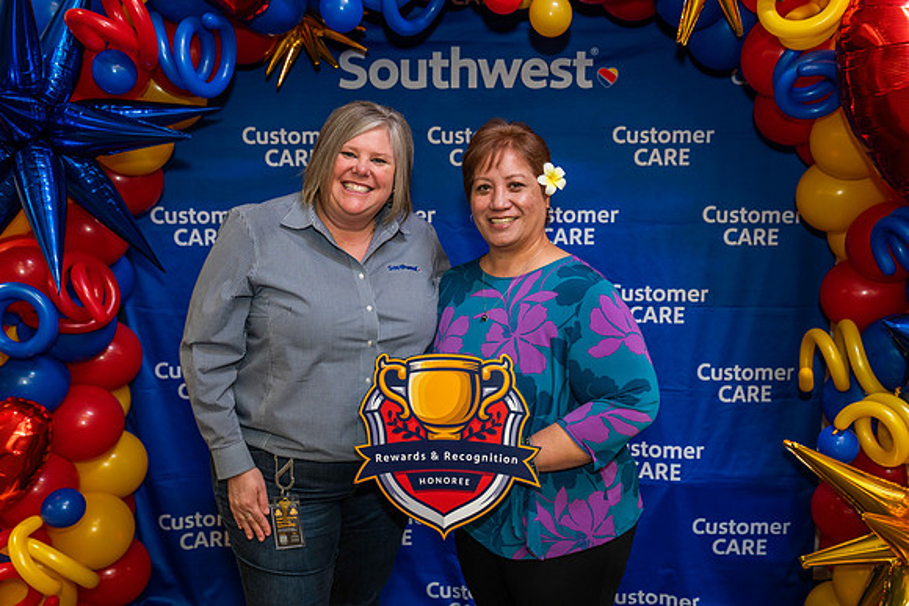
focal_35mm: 39
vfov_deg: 34.2
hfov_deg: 49.5
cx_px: 454
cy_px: 303
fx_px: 985
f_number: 4
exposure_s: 1/160
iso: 1250
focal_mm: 39
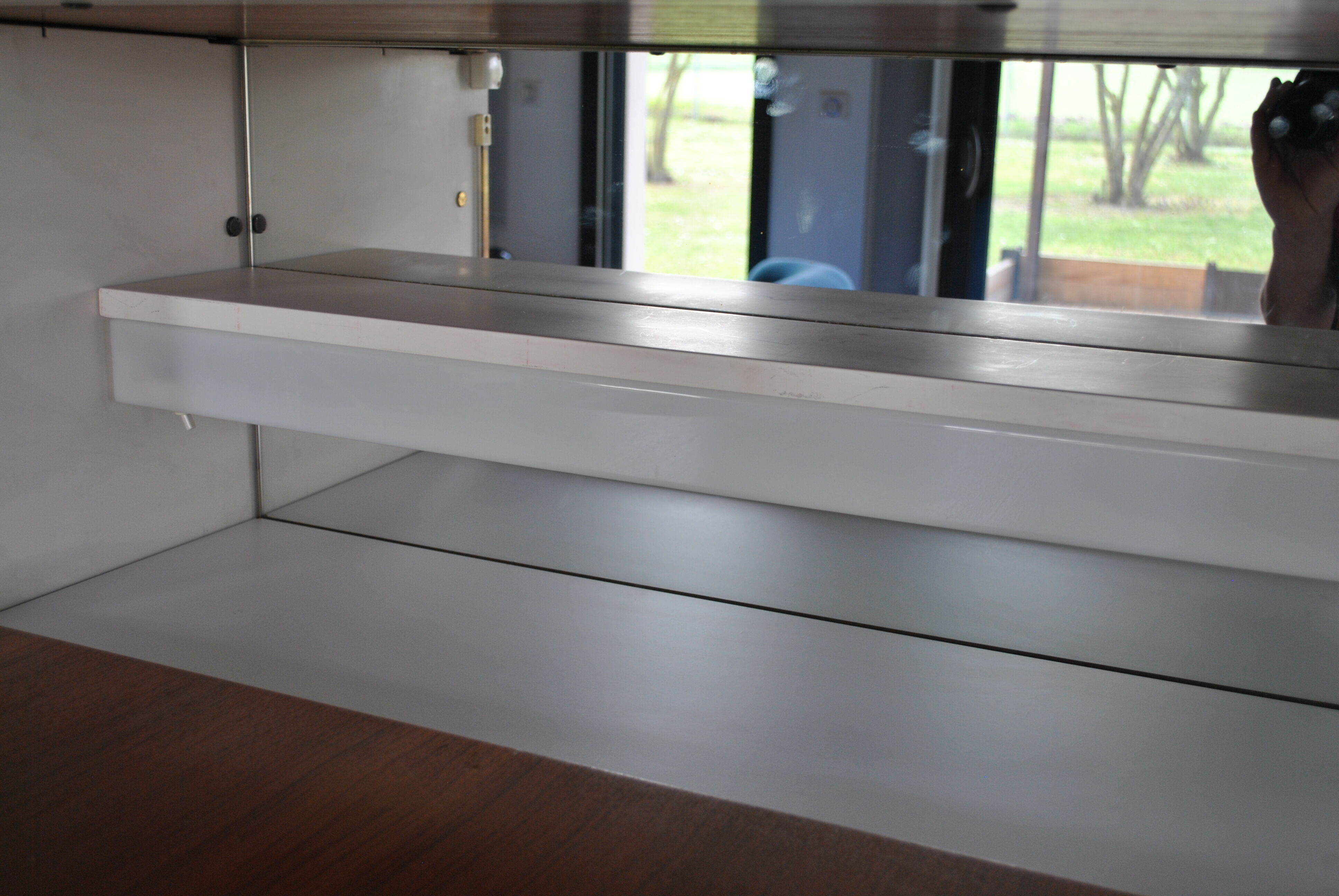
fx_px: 1341
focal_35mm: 36
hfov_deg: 53.1
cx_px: 670
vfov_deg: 37.0
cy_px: 448
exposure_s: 1/60
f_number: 4
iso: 200
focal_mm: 24
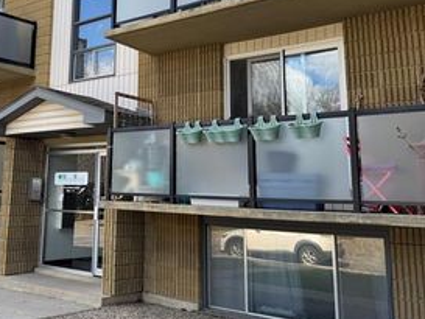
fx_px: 540
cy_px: 85
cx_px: 104
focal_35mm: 44
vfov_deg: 32.4
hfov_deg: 41.6
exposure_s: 1/966
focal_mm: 6.76
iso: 80
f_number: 1.78
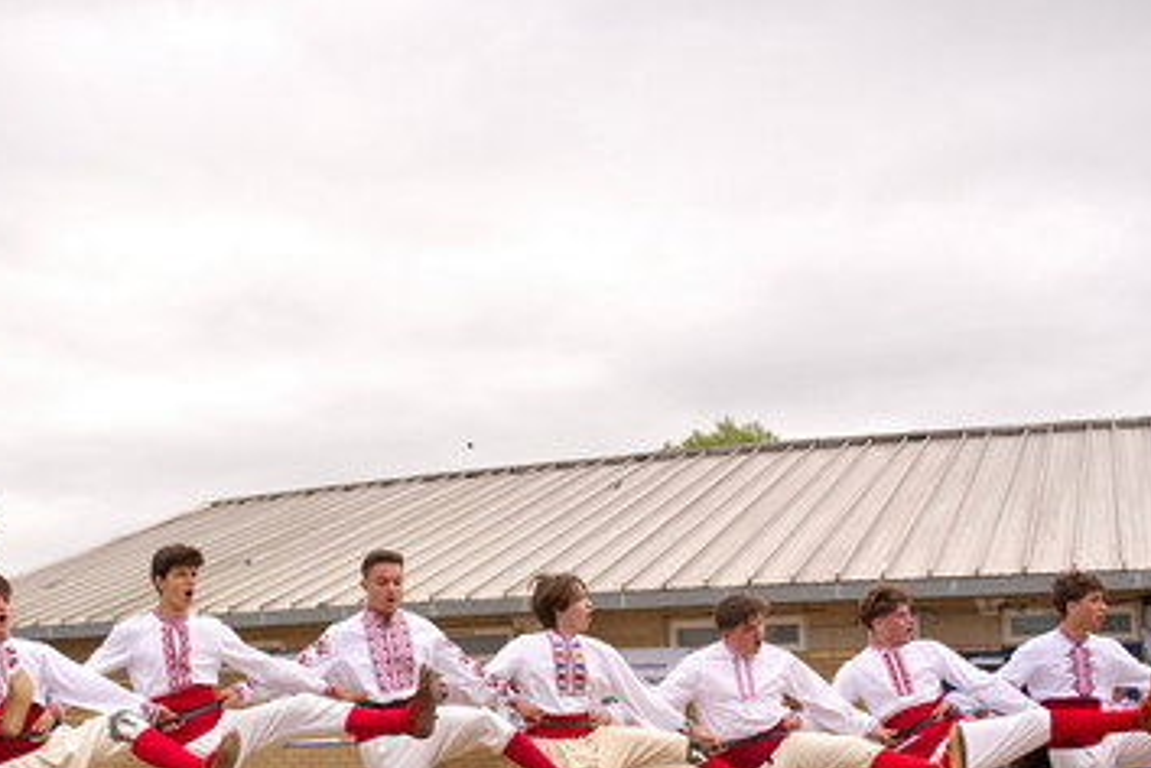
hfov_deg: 32.8
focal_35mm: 61
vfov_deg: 21.9
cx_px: 462
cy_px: 644
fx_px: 1950
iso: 100
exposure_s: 1/200
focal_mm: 36
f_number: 9
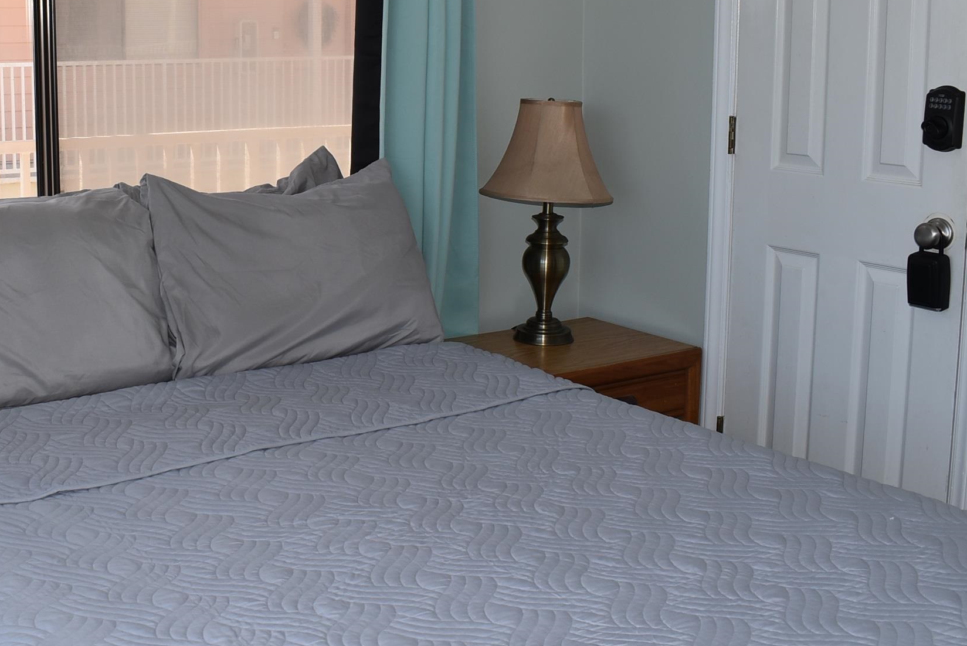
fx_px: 1317
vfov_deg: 27.4
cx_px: 252
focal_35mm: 49
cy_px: 203
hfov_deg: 39.3
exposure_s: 1/125
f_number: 5.6
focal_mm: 18
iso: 160
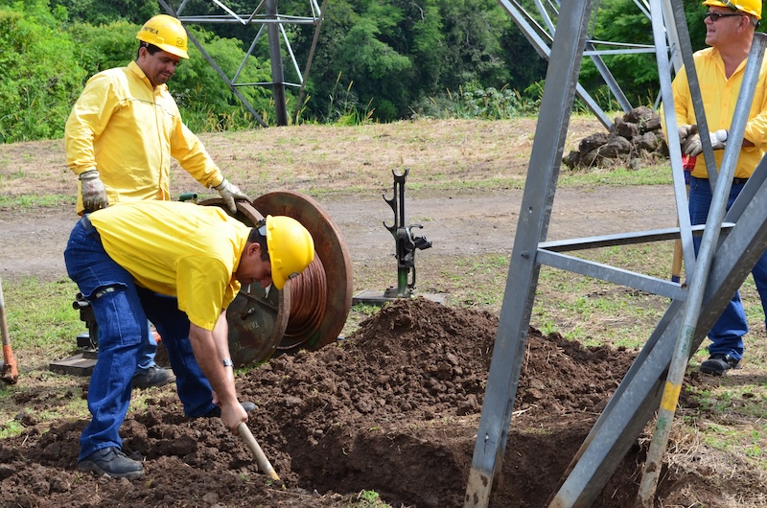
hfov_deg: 24.7
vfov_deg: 16.5
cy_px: 254
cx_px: 384
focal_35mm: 82
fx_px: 1754
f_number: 11
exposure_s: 1/125
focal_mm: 55
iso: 140
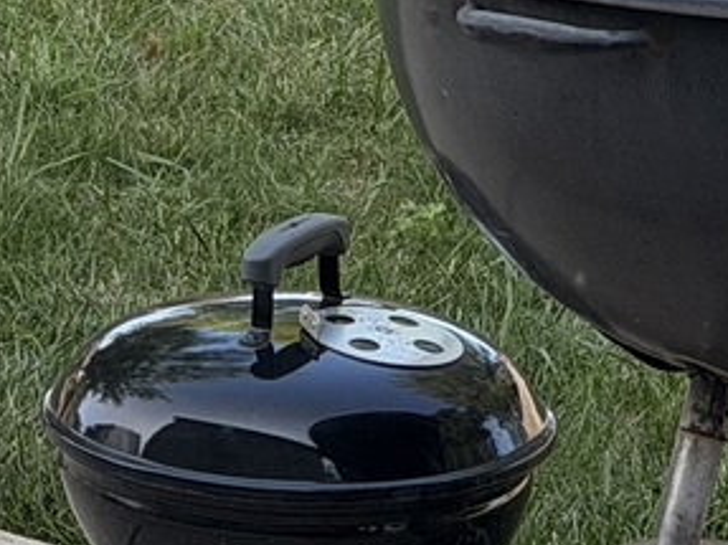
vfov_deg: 6.0
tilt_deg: -5.6
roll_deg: +1.8
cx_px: -375
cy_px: -641
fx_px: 5066
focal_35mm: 241
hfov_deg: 8.0
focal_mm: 6.76
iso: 80
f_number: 1.78
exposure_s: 1/1307
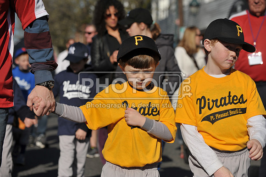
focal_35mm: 110
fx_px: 812
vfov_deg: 12.4
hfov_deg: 18.6
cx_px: 133
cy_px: 88
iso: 400
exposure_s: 1/4000
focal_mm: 110
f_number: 5.6
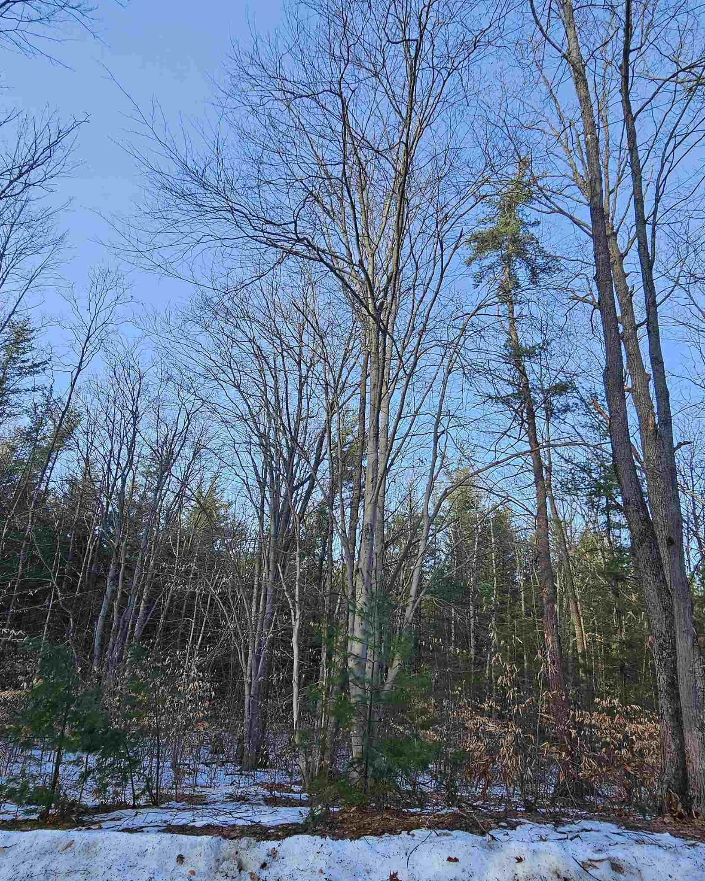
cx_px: 342
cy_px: 471
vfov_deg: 83.2
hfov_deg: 70.8
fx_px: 496
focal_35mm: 19
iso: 50
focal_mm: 2.2
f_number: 2.2
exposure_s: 1/352
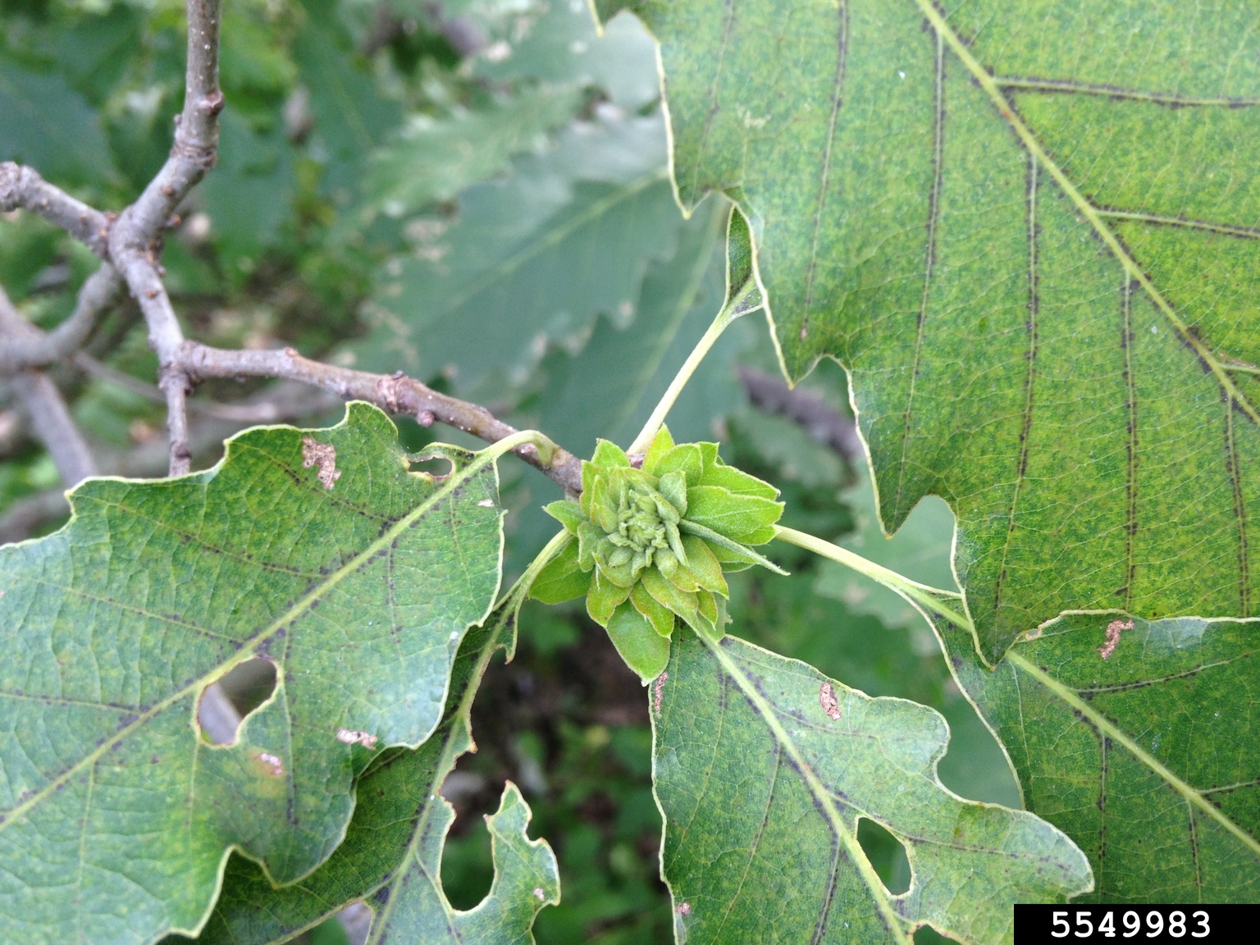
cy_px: 472
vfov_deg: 42.9
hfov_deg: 55.4
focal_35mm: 33
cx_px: 630
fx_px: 1201
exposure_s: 1/60
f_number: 2.4
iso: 64
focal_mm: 4.12
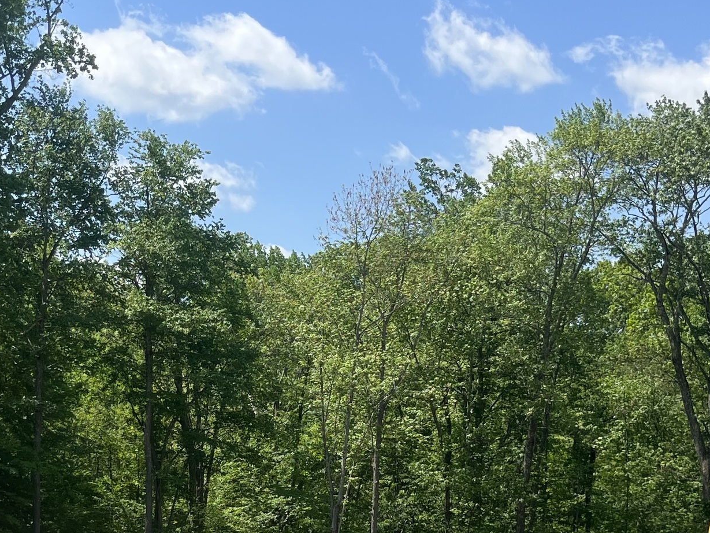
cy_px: 553
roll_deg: -0.7
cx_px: 299
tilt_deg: -5.6
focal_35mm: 65
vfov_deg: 21.7
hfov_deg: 29.8
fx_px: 1333
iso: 50
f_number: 1.6
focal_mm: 5.1
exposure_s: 1/2309
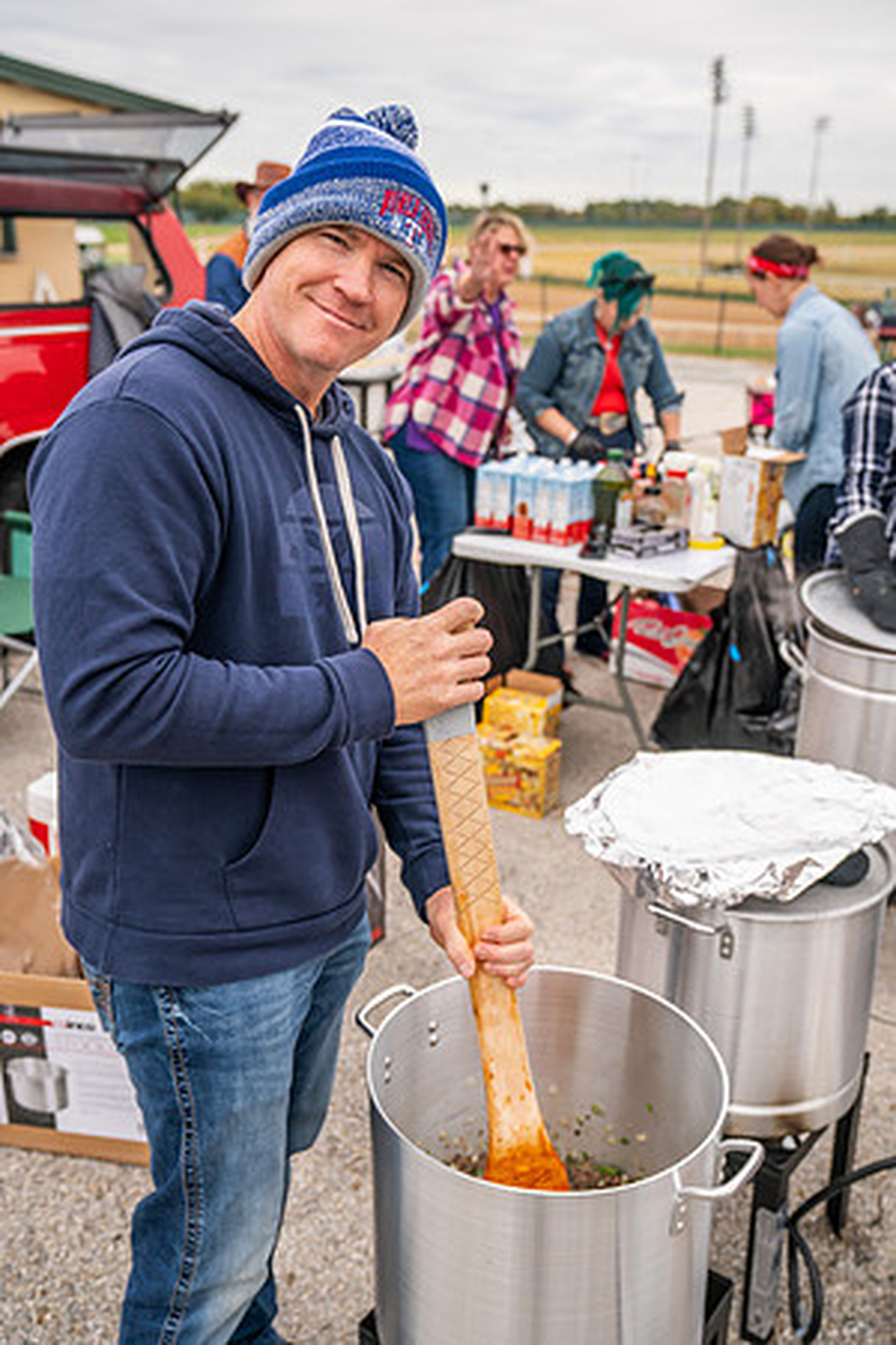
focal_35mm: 34
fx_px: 1269
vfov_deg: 55.8
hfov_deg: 38.9
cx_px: 448
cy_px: 672
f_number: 4
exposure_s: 1/1250
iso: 500
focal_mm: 34
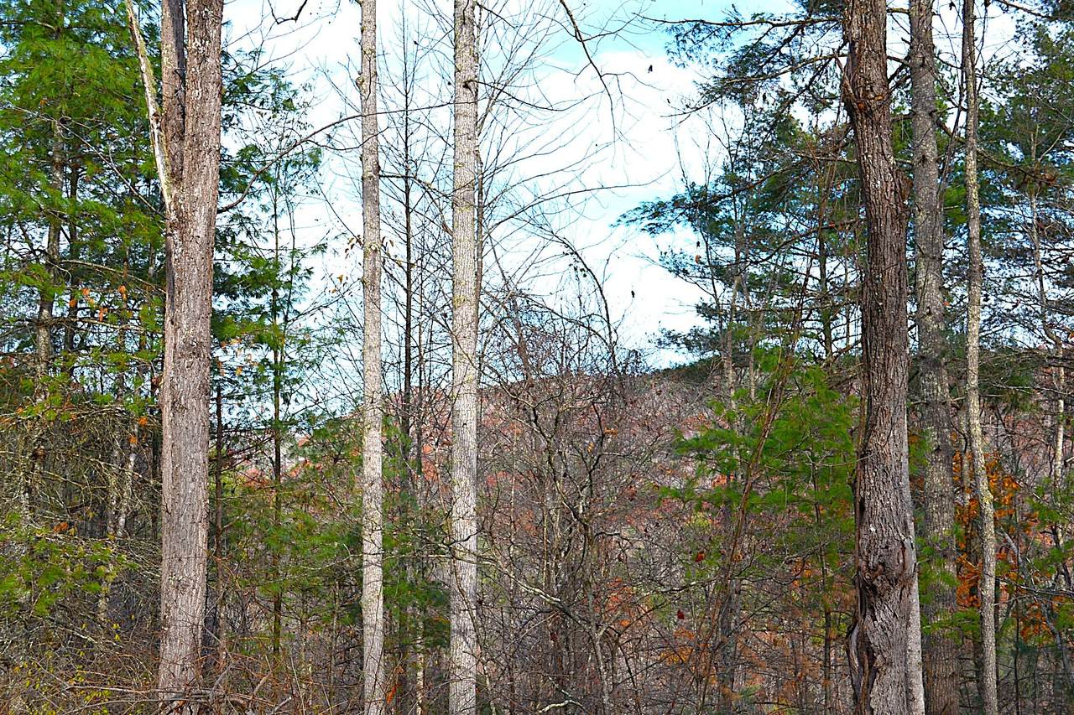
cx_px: 537
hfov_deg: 43.6
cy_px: 358
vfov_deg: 29.9
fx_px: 1342
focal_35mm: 45
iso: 100
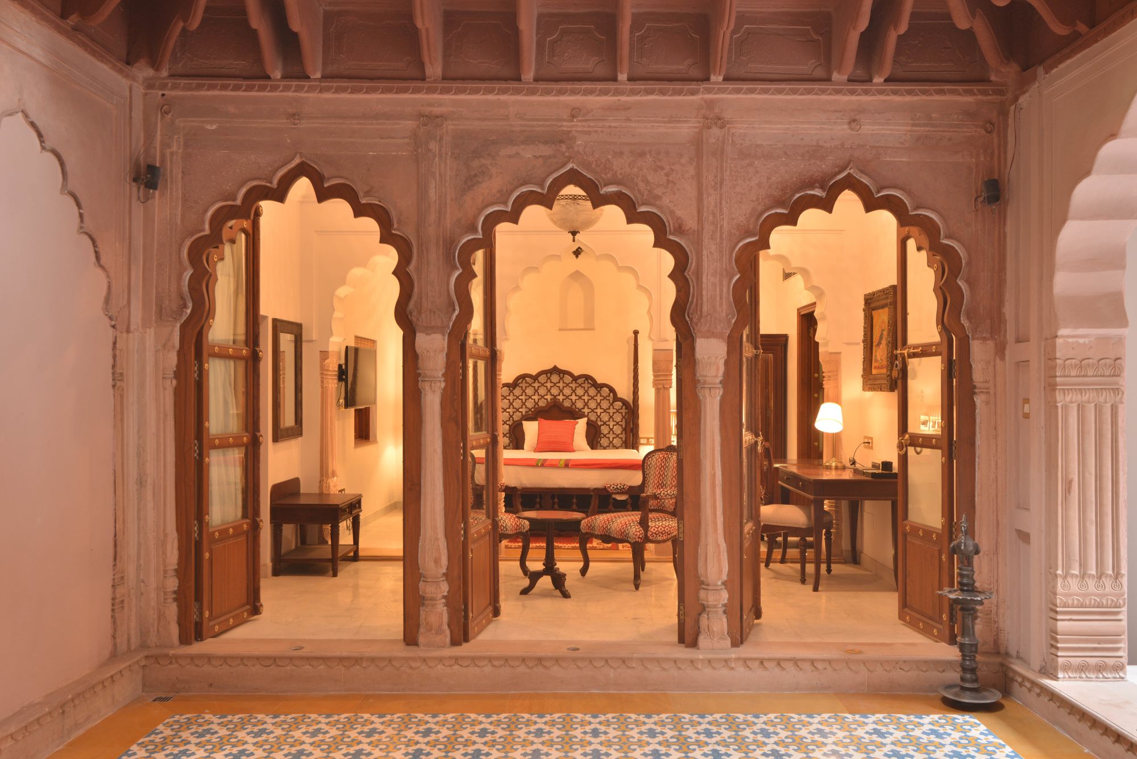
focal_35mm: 30
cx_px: 568
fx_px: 948
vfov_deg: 43.6
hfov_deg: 61.9
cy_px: 380
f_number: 7.1
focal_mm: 30
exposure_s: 1/8
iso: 400
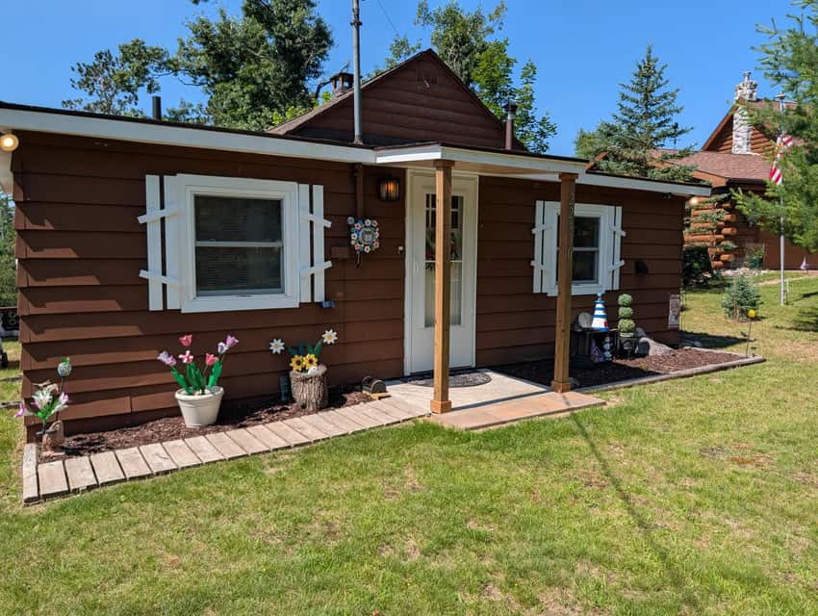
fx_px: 568
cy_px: 308
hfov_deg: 71.5
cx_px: 409
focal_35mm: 24
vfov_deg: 56.9
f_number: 1.7
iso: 21
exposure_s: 1/1252
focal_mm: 6.9
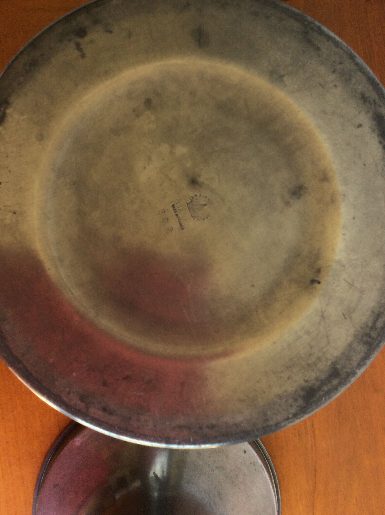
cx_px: 192
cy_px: 258
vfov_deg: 56.9
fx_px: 476
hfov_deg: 44.1
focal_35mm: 32
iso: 50
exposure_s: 1/100
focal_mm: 3.3
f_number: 2.4
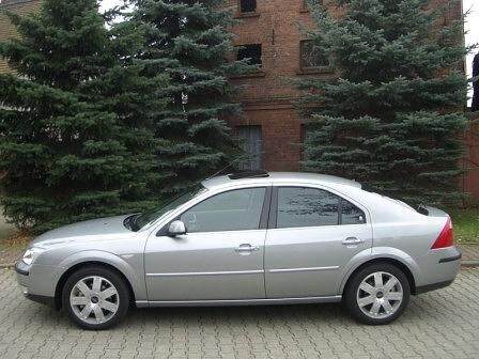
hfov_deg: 52.6
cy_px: 180
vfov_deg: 40.7
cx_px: 240
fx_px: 484
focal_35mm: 35
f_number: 2.6
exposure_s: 1/125
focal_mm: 5.8
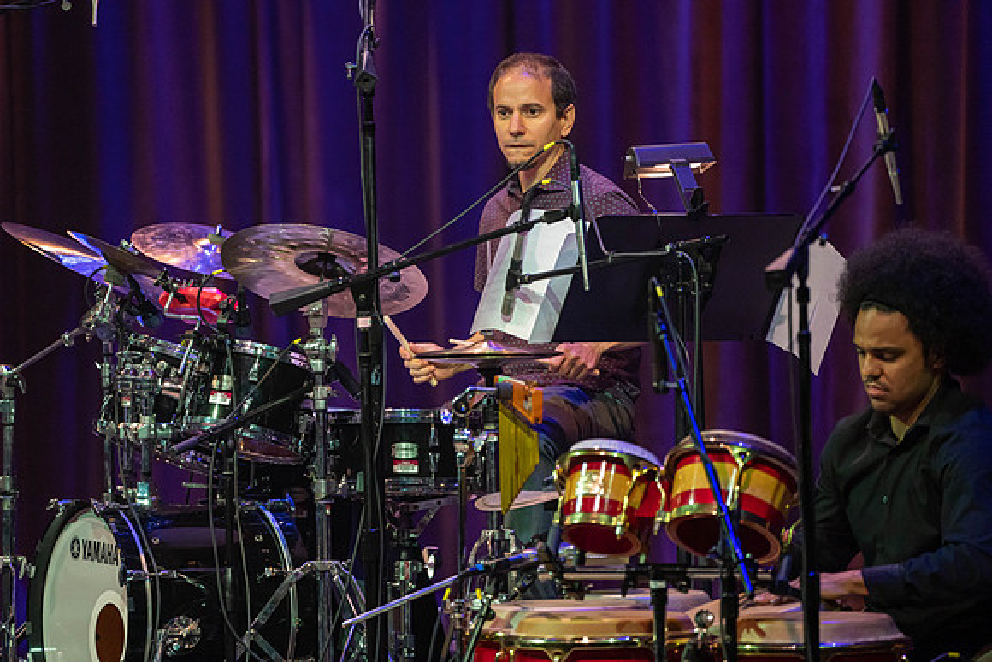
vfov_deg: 3.4
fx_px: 11024
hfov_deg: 5.2
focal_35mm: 400
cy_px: 331
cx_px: 496
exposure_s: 1/320
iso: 3200
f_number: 5.6
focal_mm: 400
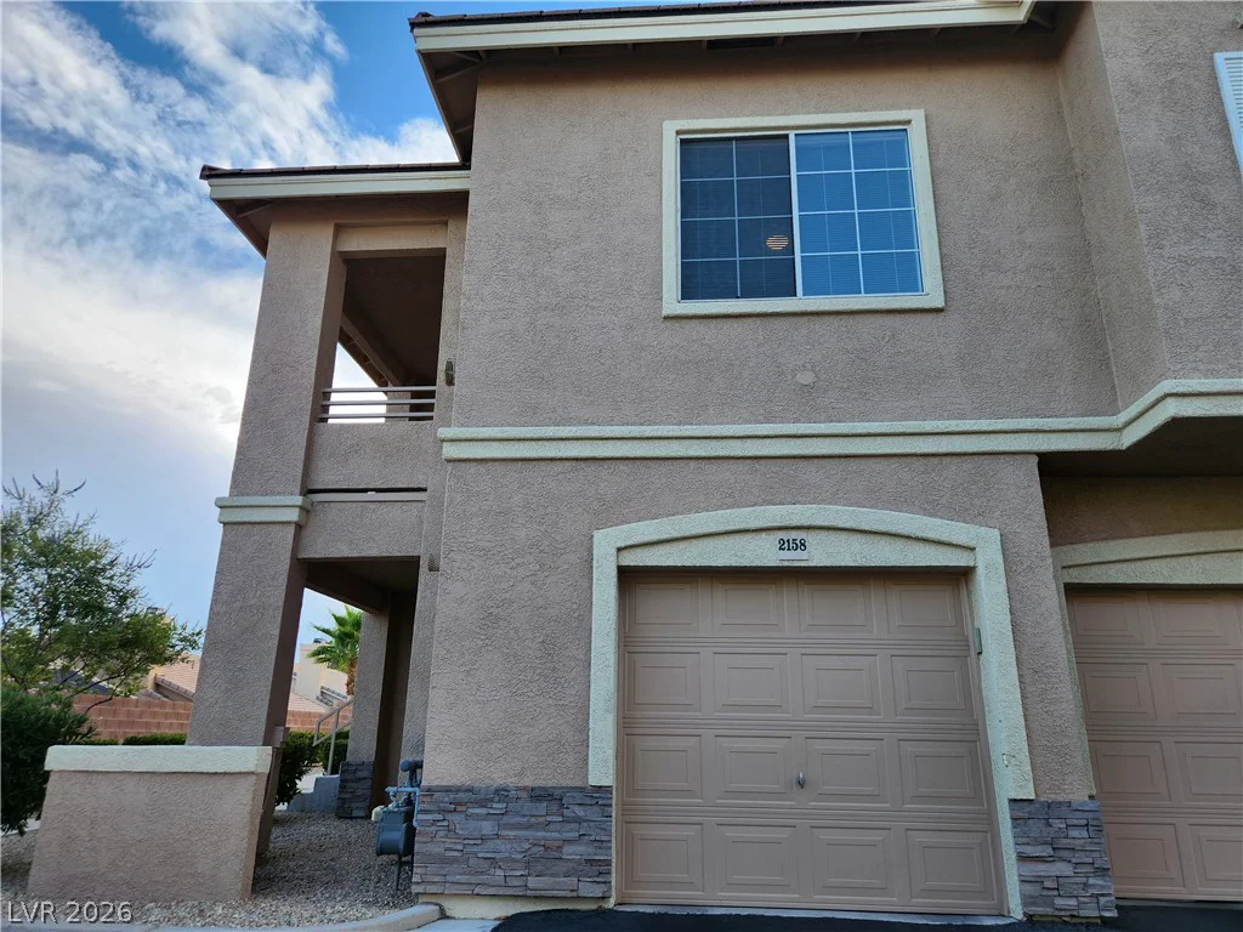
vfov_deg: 58.9
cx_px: 622
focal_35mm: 23
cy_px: 466
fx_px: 826
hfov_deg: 73.9
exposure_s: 1/503
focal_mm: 5.4
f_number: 1.8
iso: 20
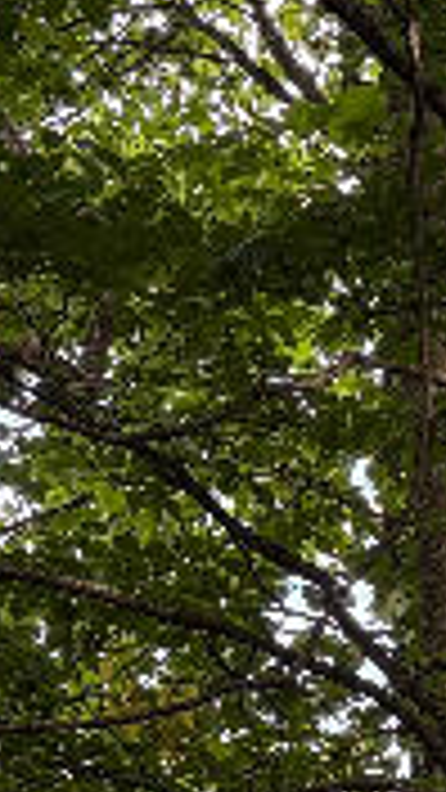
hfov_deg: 7.2
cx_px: 761
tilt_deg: +4.1
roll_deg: +0.6
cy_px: 832
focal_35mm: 165
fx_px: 3469
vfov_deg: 12.8
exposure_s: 1/199
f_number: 1.6
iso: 125
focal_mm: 5.96
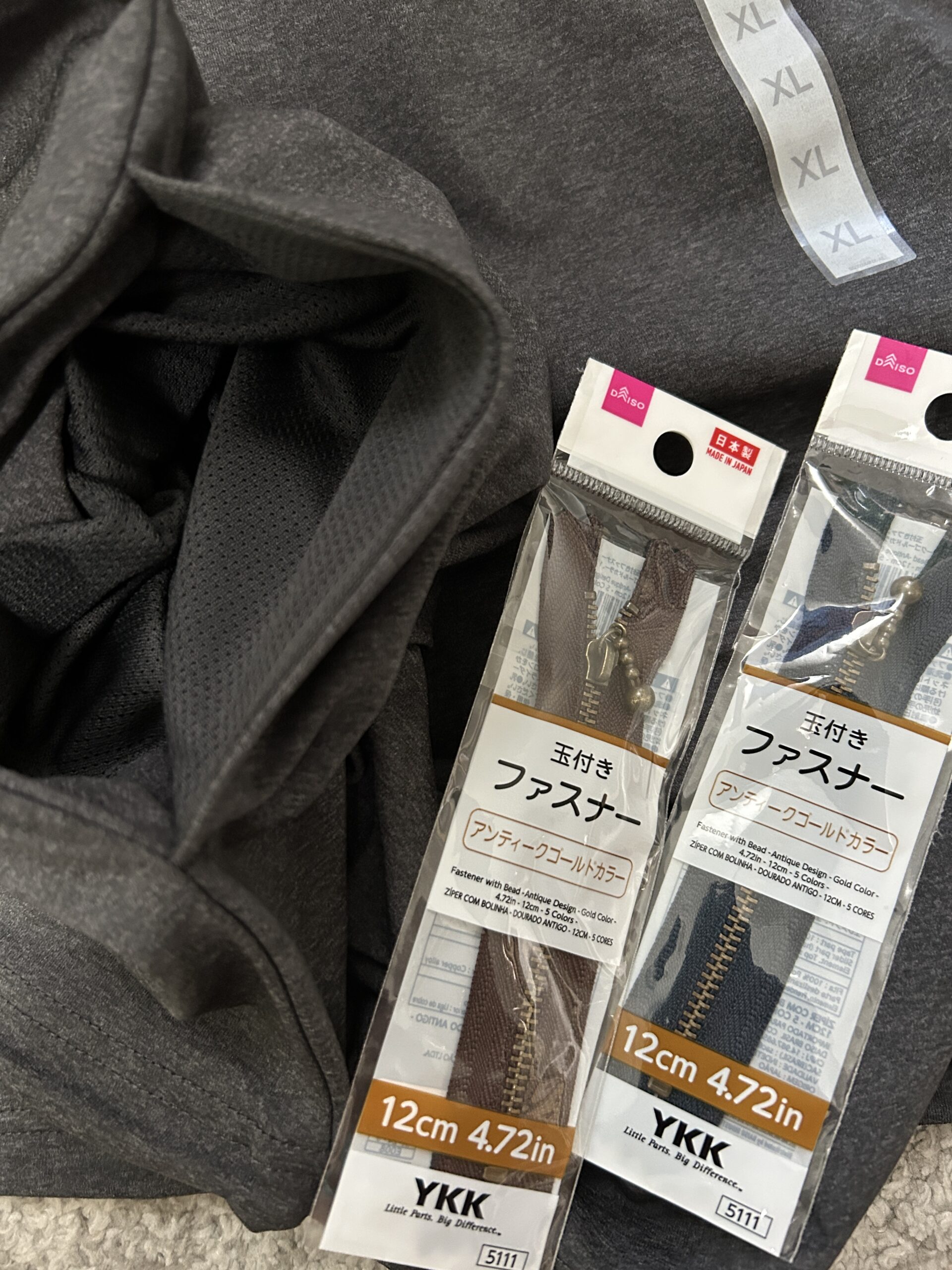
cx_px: 476
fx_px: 953
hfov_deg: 53.1
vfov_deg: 67.3
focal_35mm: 26
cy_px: 635
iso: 500
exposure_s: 1/33
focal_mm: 5.7
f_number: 1.5
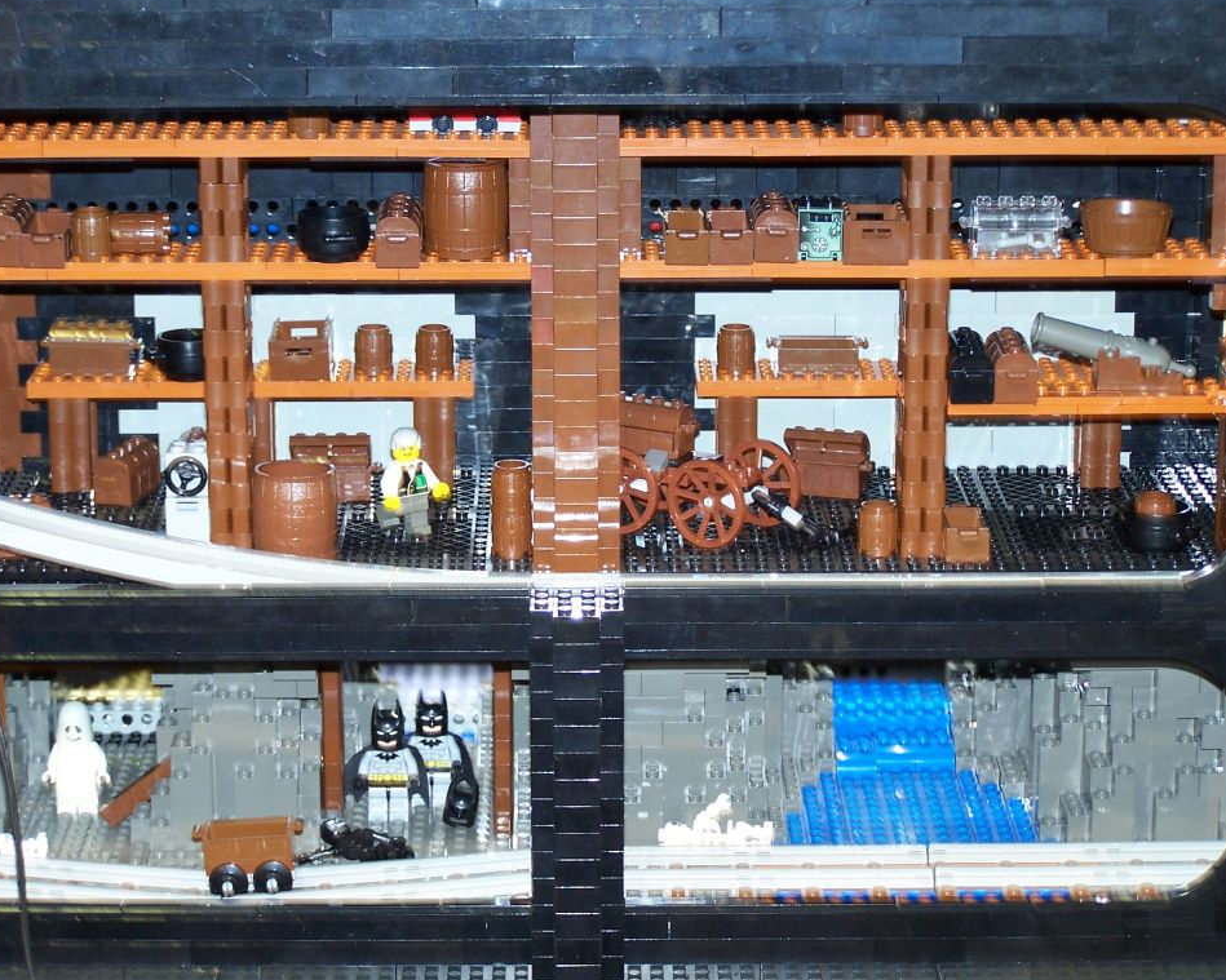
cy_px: 487
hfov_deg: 19.4
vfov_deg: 15.5
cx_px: 584
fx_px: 3592
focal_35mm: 99
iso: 80
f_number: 3.2
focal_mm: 15.6
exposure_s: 1/2
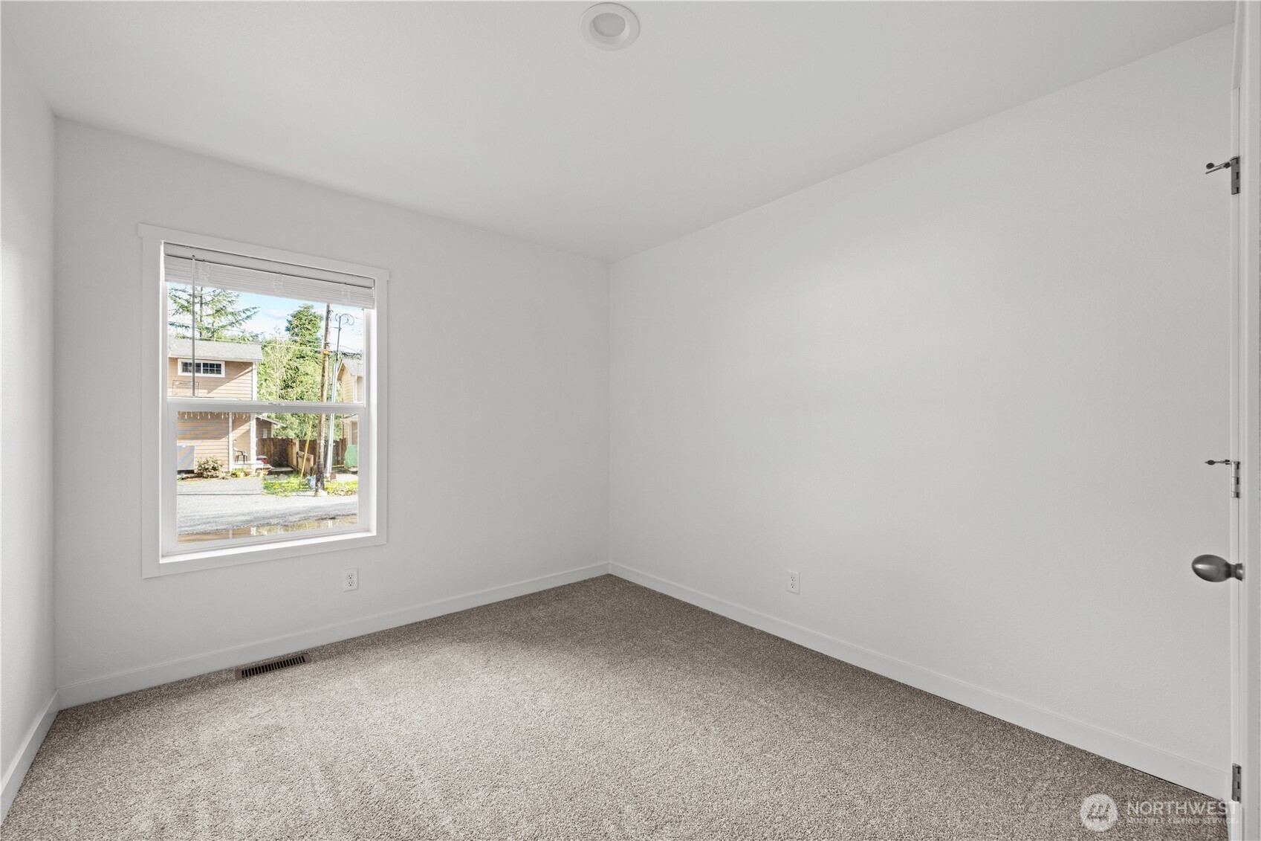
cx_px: 630
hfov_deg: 104.3
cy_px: 420
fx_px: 490
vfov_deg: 81.2
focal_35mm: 14
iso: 200
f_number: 8
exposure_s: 1/3
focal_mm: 14
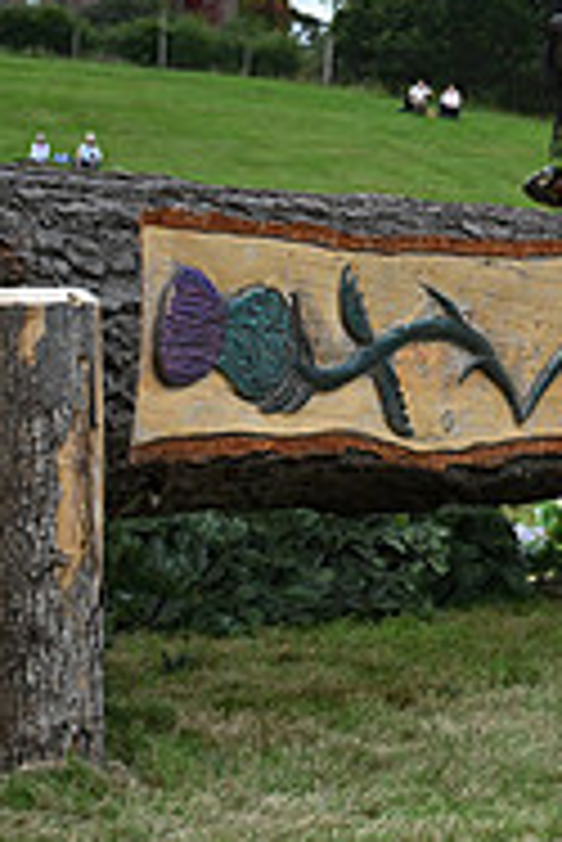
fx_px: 3623
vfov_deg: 13.2
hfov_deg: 8.2
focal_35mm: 155
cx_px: 1290
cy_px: 155
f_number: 5.6
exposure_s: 1/1250
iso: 720
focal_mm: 50
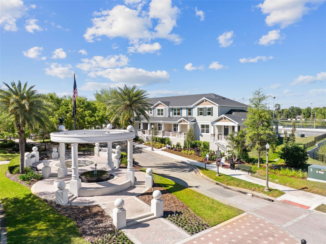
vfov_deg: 56.8
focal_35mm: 24
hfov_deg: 71.6
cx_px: 163
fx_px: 226
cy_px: 122
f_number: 2.8
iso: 100
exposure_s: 1/2000
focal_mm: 12.29
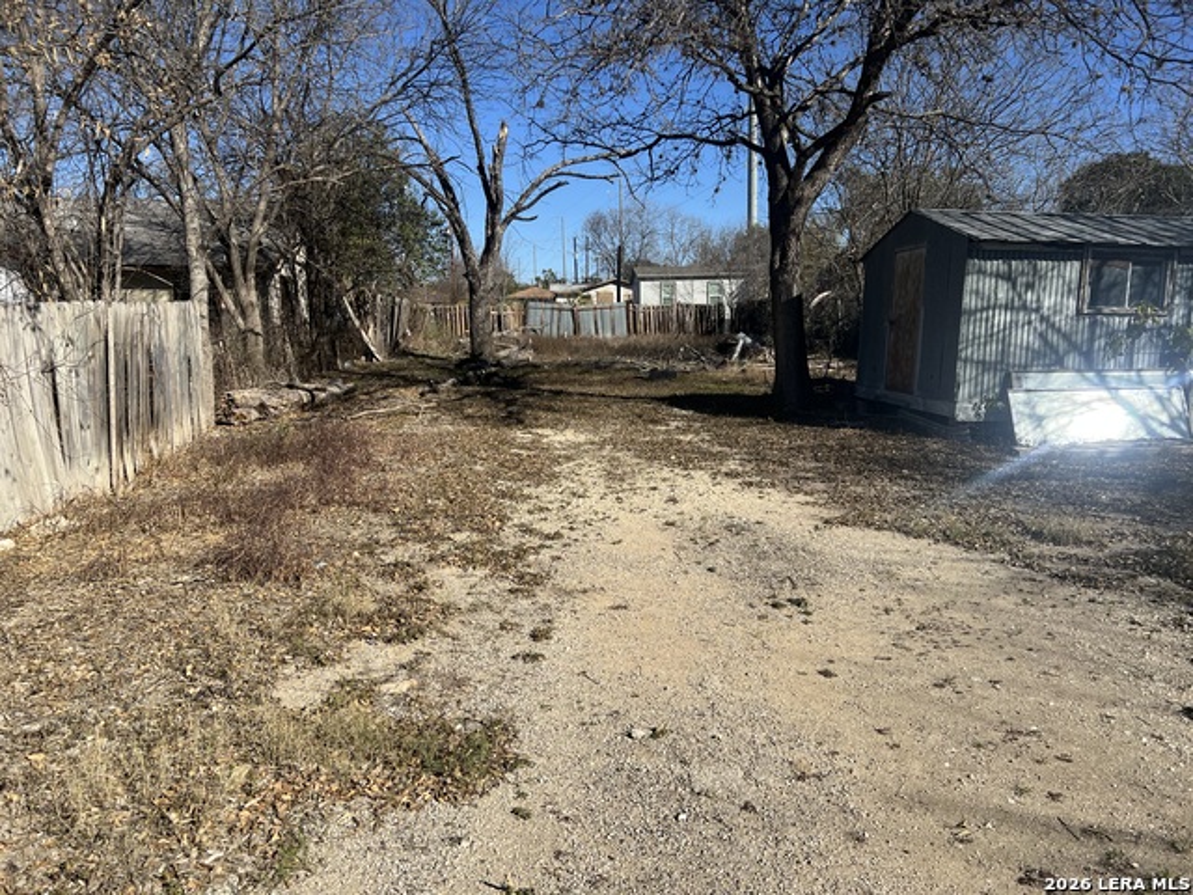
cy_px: 448
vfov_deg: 53.1
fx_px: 896
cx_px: 596
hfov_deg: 67.3
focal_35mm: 26
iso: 50
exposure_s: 1/4831
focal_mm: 5.7
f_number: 1.5
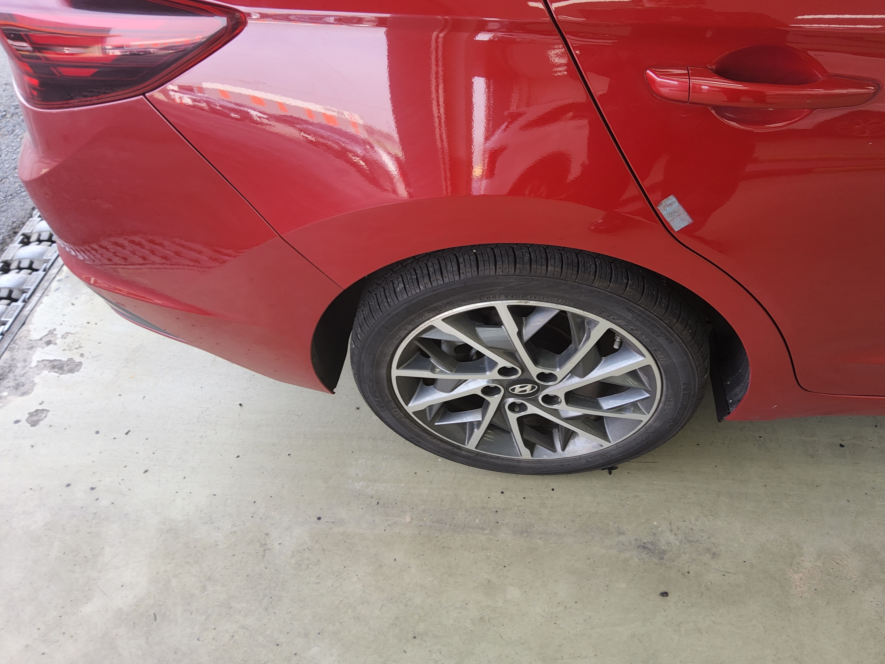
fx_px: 690
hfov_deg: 65.2
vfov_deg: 51.3
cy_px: 314
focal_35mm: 27
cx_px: 475
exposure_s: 1/120
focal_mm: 3.08
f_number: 2
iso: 50
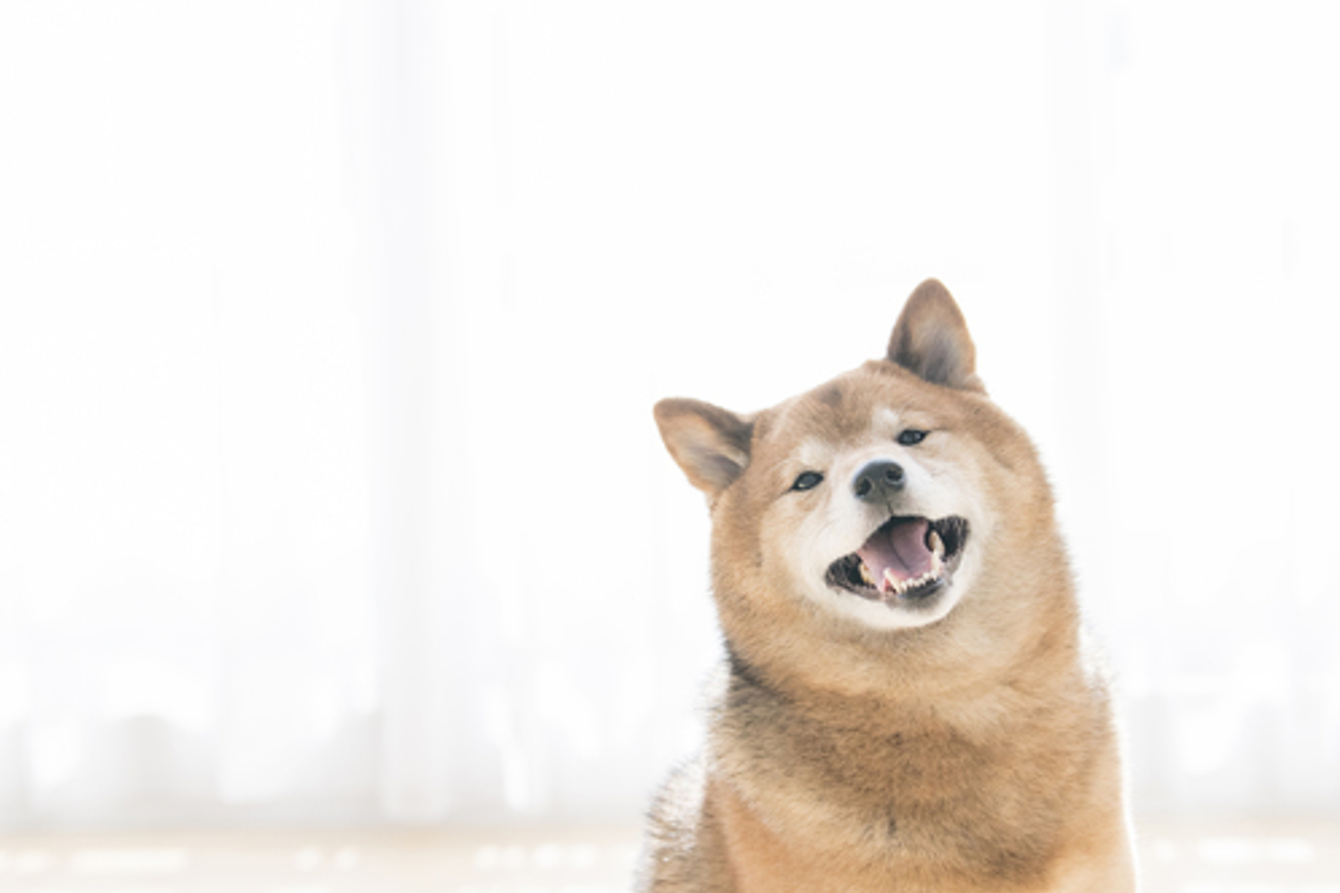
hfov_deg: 22.6
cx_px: 727
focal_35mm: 90
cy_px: 507
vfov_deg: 15.2
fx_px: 3350
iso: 400
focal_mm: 70
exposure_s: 1/800
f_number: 4
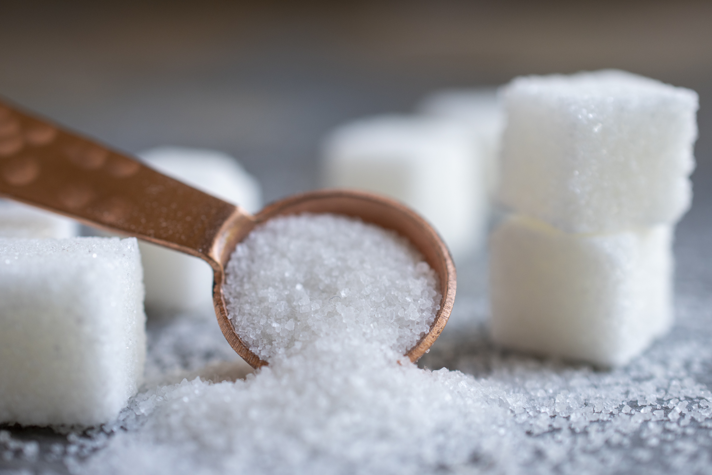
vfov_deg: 22.6
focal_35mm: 60
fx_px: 1187
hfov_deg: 33.4
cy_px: 238
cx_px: 356
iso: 400
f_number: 5
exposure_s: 1/100
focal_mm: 40
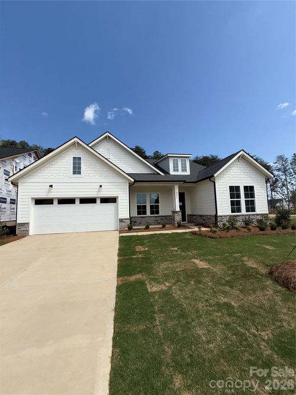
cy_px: 198
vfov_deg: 102.1
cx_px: 148
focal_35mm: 14
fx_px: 160
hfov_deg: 85.7
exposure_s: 1/1698
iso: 16
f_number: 2.2
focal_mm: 2.22
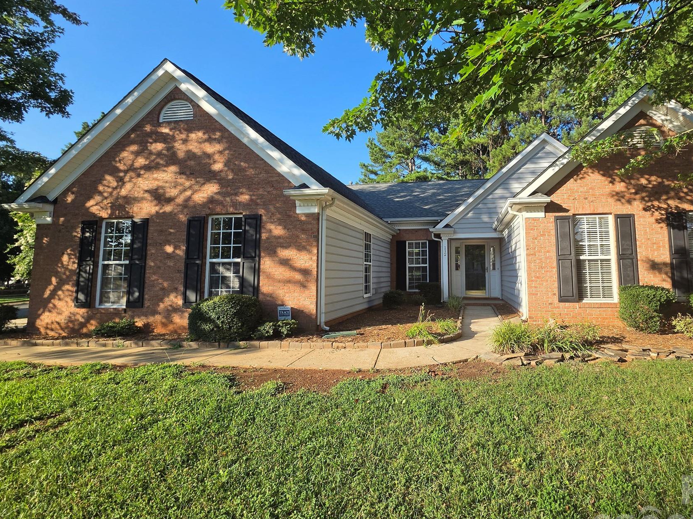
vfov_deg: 77.9
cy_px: 237
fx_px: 320
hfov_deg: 93.3
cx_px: 416
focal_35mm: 16
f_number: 2.2
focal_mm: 2.2
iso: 100
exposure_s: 1/1252
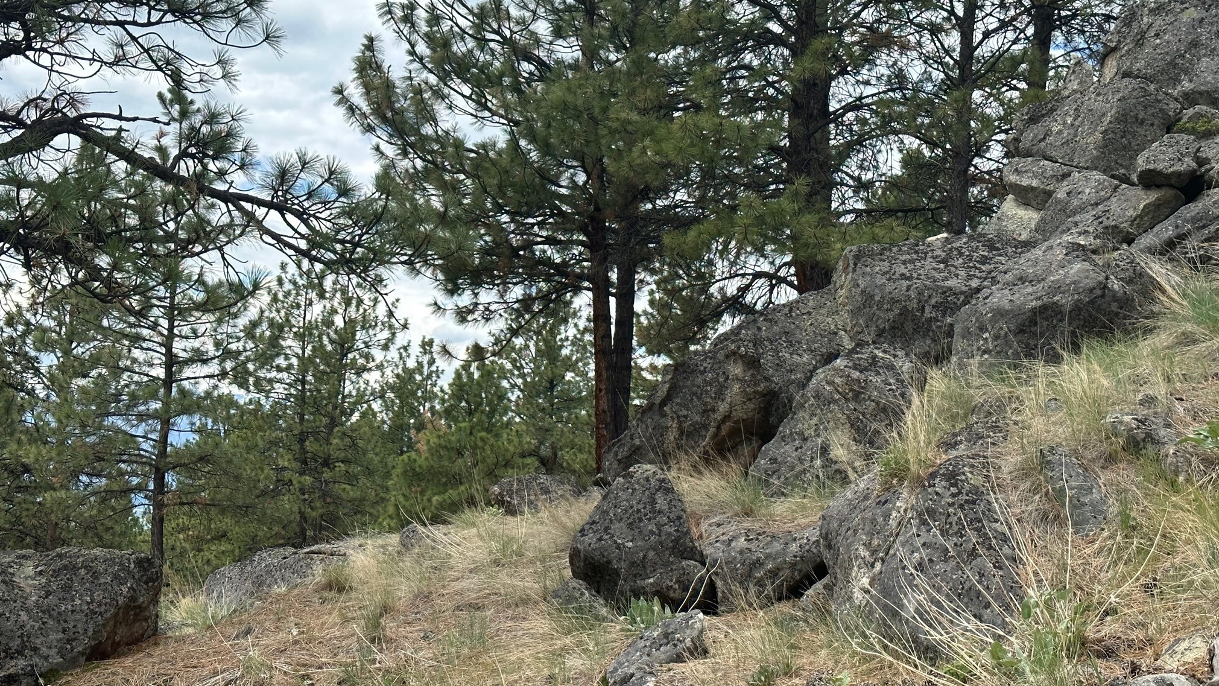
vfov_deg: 22.6
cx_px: 605
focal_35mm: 53
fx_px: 1713
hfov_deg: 39.2
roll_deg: -4.4
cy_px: 340
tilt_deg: +3.1
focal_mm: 6.86
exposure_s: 1/2114
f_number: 1.78
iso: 64
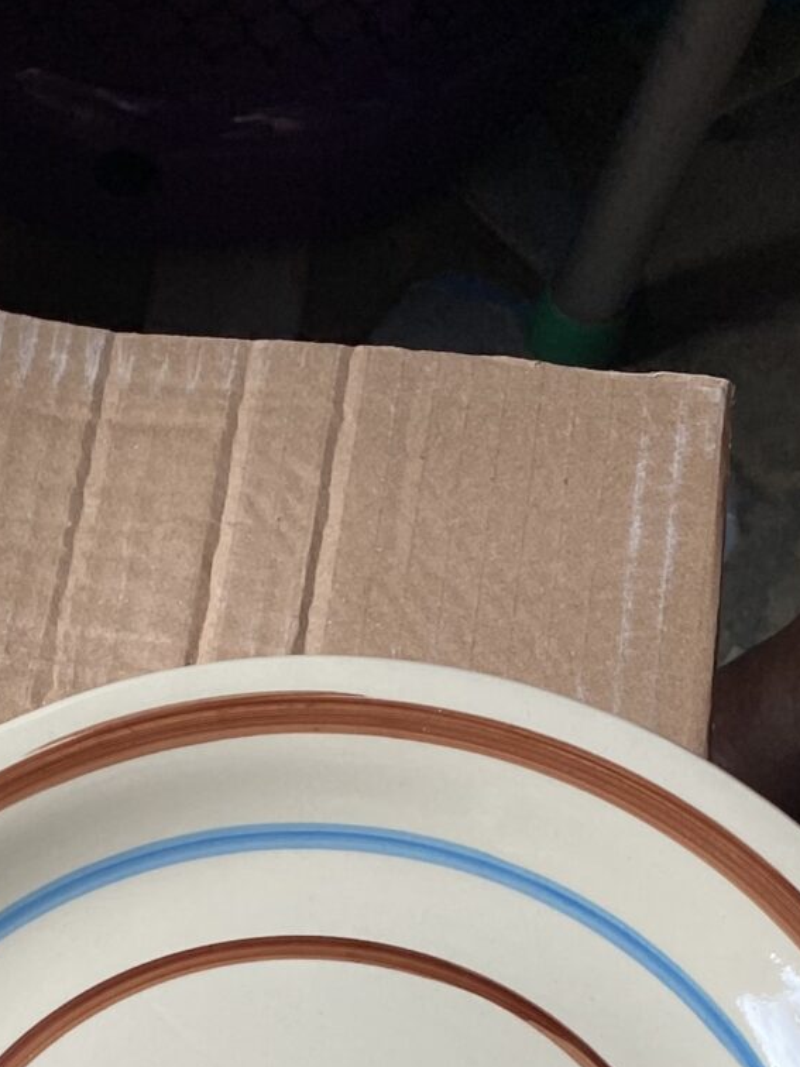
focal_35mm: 88
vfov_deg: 19.2
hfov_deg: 15.7
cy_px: 1636
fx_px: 2712
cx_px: -334
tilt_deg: -76.1
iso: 32
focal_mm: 4.25
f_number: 1.8
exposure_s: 1/368
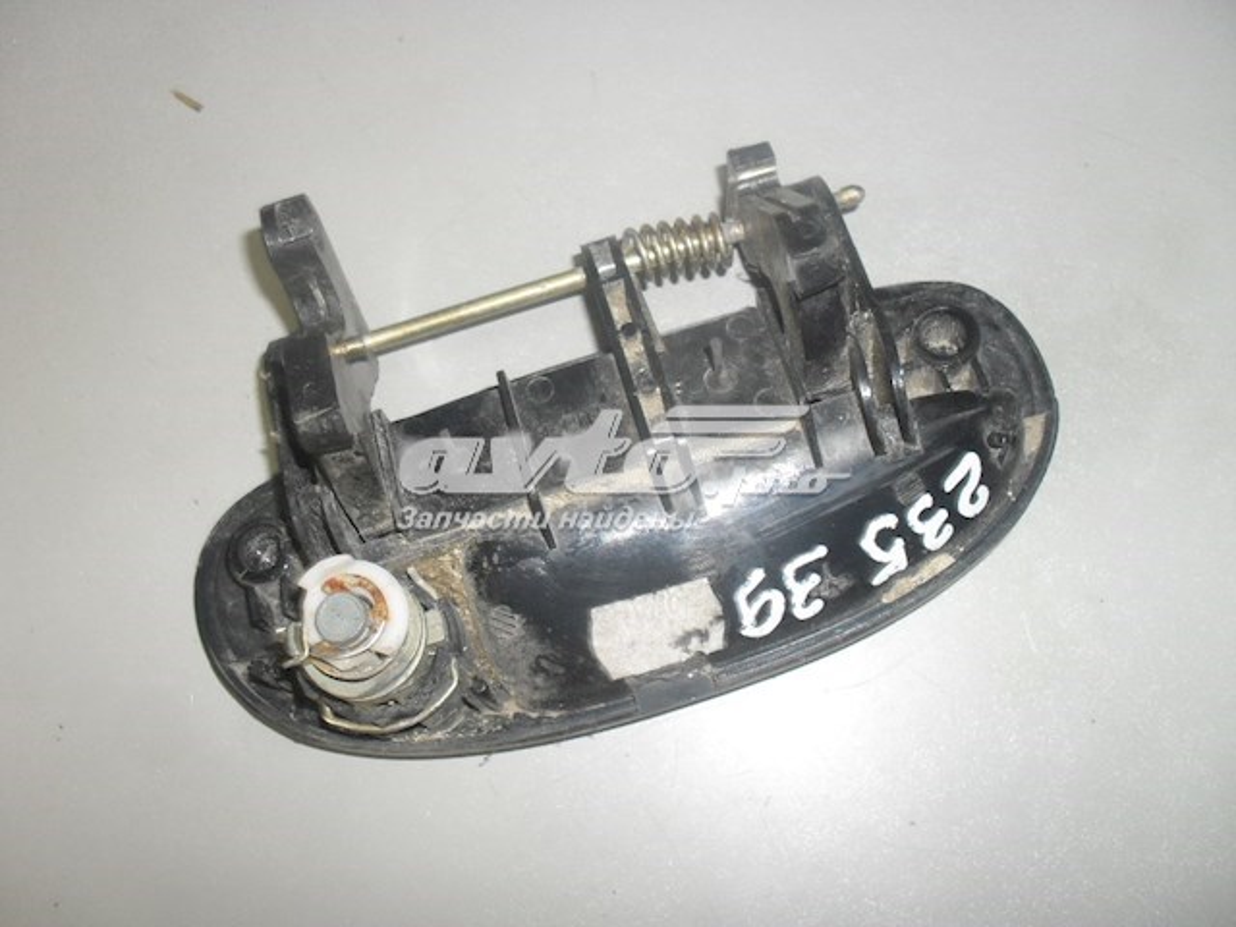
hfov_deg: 52.6
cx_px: 618
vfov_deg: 40.7
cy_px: 464
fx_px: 1250
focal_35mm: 35
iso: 200
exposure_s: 1/45
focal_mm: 6.3
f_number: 3.2
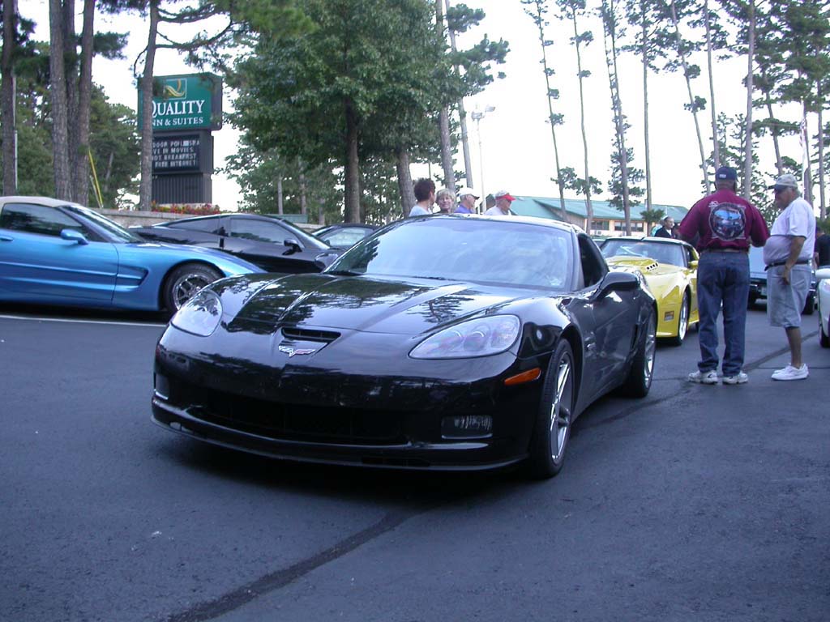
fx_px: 911
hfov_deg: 49.0
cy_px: 311
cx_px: 415
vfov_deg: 37.7
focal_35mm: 38
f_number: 2.6
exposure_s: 1/35.3
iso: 100
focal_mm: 7.85
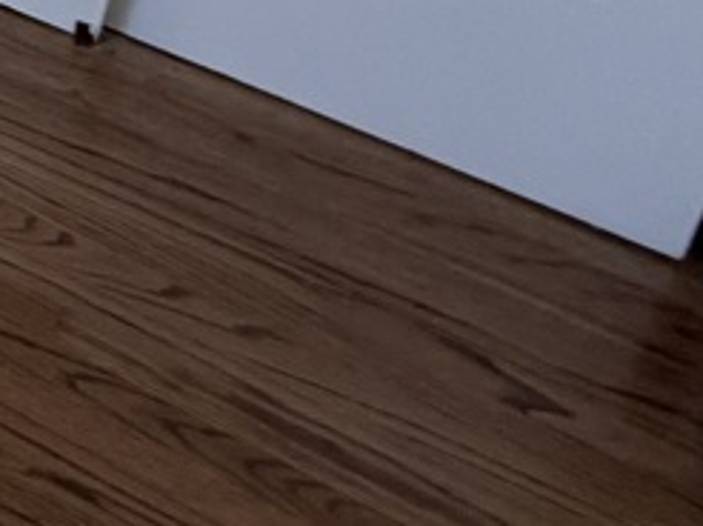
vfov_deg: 14.0
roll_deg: +1.0
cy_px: -637
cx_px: -1077
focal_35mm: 82
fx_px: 1664
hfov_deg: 14.0
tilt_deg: -17.8
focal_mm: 2.22
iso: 125
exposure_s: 1/120
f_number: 2.2
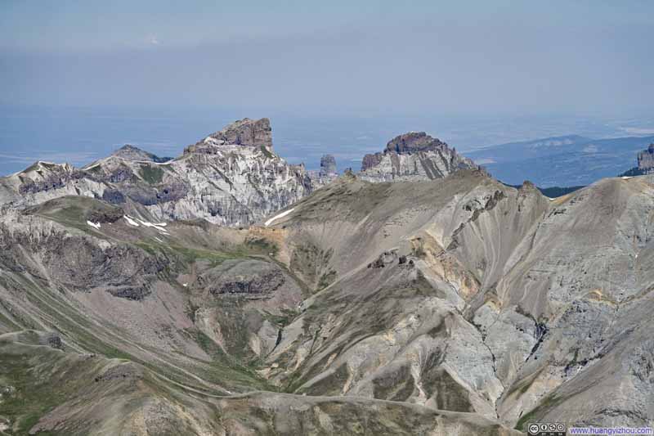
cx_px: 327
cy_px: 218
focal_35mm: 102
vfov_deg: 13.4
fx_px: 1852
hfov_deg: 20.0
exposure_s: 1/1000
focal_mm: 102
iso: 64
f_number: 5.6
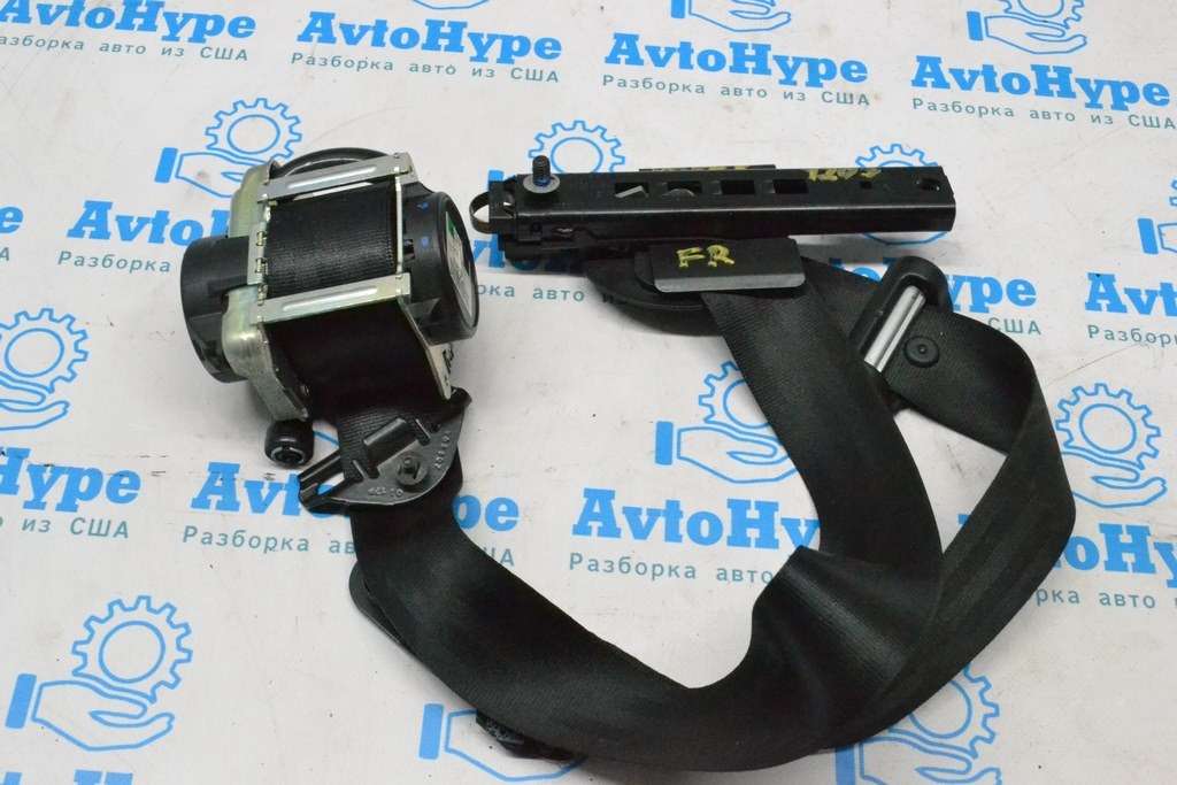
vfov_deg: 31.9
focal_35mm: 42
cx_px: 588
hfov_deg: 46.4
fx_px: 1373
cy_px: 392
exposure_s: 1/160
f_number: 11
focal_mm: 28
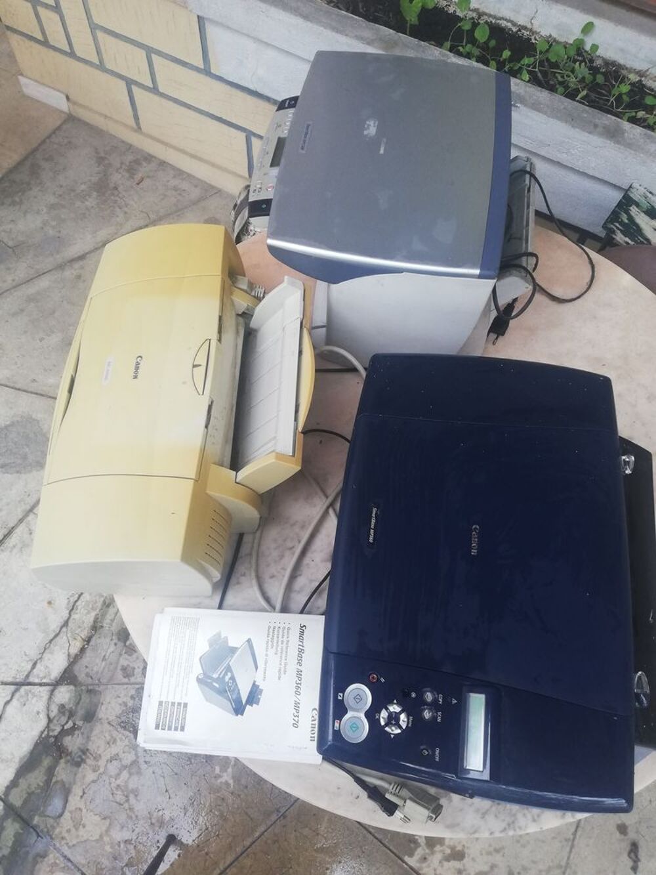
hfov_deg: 53.1
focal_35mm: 26
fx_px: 657
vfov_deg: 67.3
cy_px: 438
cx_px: 328
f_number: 2.2
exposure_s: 1/50
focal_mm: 3.81
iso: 160
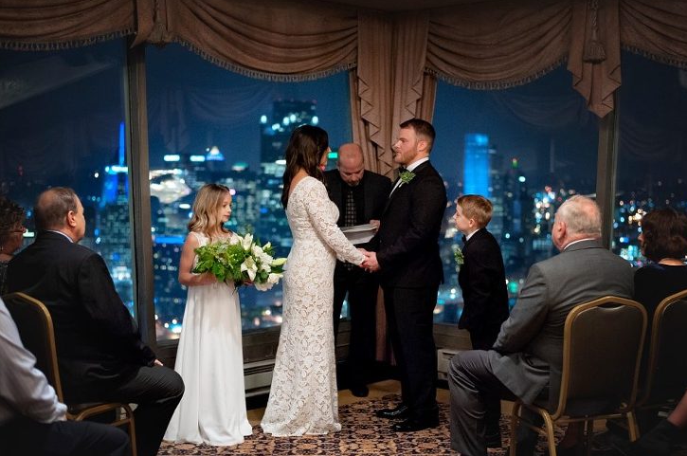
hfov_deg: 37.6
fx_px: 1010
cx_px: 363
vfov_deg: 25.4
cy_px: 221
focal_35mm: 53
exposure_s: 1/40
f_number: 2.2
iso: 2500
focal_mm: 50
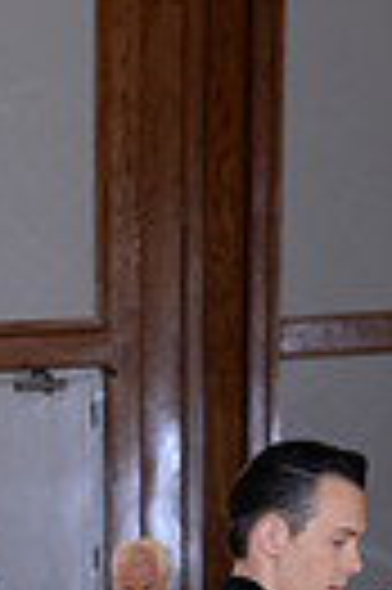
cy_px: 1153
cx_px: -457
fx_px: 3472
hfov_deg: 6.2
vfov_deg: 9.2
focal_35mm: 212
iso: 1250
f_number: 5.6
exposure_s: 1/250
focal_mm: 48
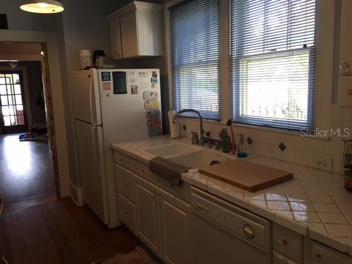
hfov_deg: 61.7
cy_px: 132
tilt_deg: -8.3
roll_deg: +2.0
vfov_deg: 48.2
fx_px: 295
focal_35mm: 29
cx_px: 176
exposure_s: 1/30
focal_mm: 4.15
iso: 32
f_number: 2.2
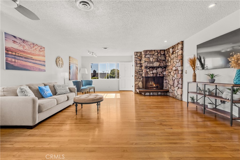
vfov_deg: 77.3
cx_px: 120
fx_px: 100
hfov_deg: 100.4
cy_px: 80
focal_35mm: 15
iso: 400
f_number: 8
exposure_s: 1/15
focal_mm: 10
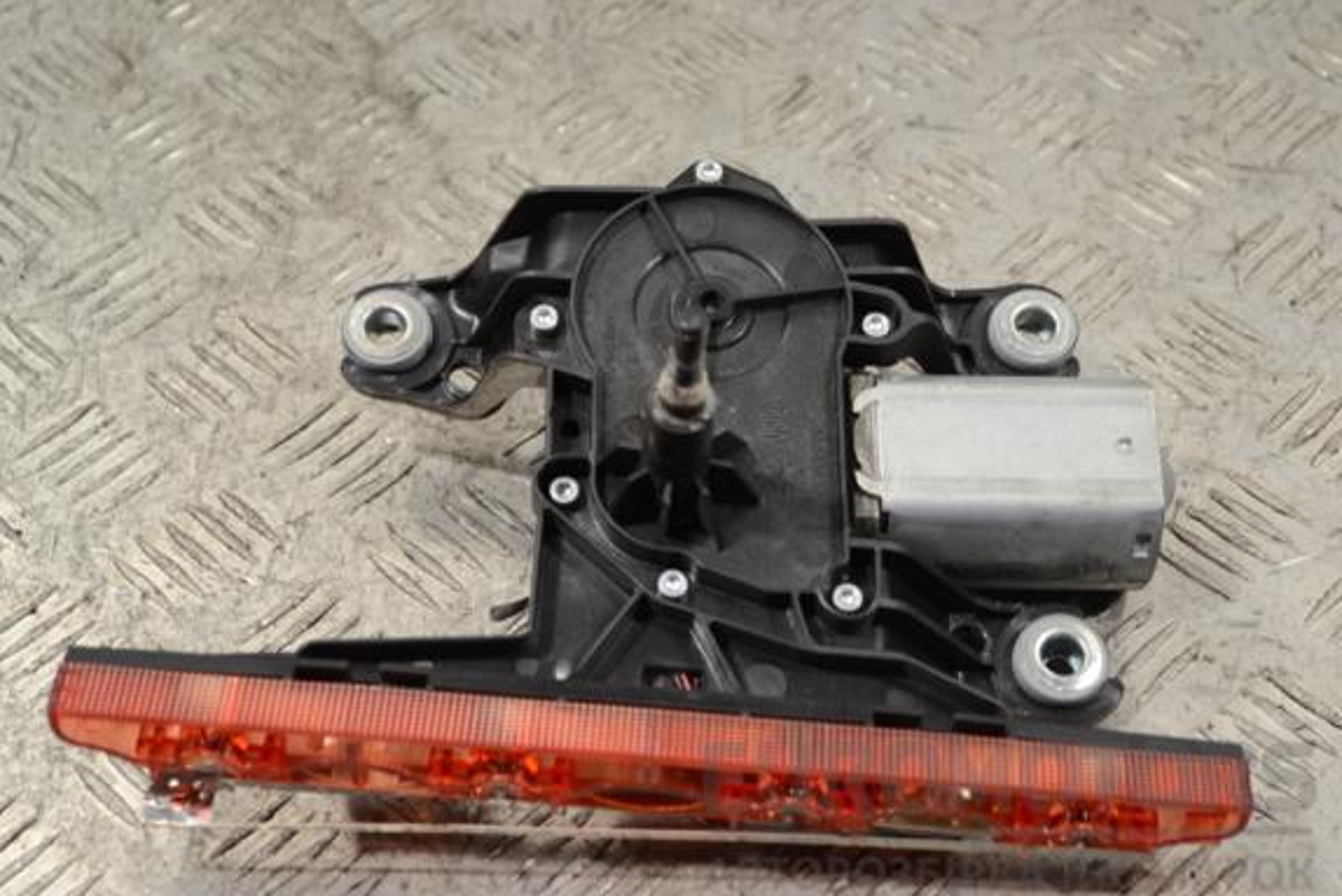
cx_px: 659
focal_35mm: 69
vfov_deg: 19.7
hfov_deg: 29.2
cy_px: 466
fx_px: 2573
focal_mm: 44
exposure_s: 1/30
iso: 200
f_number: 5.3
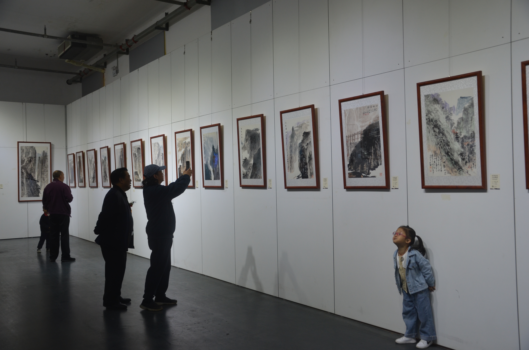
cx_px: 264
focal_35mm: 36
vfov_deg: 36.7
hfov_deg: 53.2
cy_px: 175
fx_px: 528
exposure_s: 1/60
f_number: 4
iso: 400
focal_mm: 24
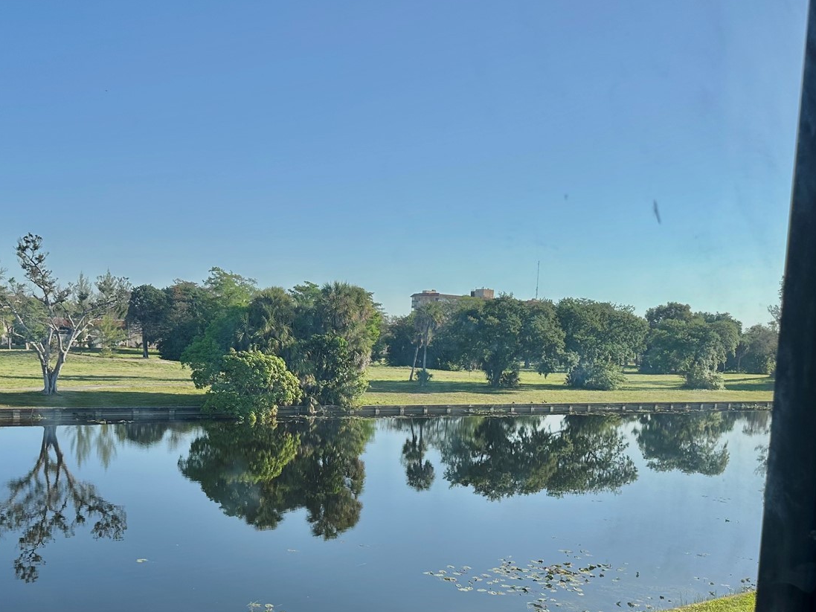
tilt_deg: -5.2
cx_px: 349
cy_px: 419
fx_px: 825
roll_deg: -2.8
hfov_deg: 52.4
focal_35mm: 35
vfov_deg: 40.1
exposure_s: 1/3472
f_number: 1.78
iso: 80
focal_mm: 6.86
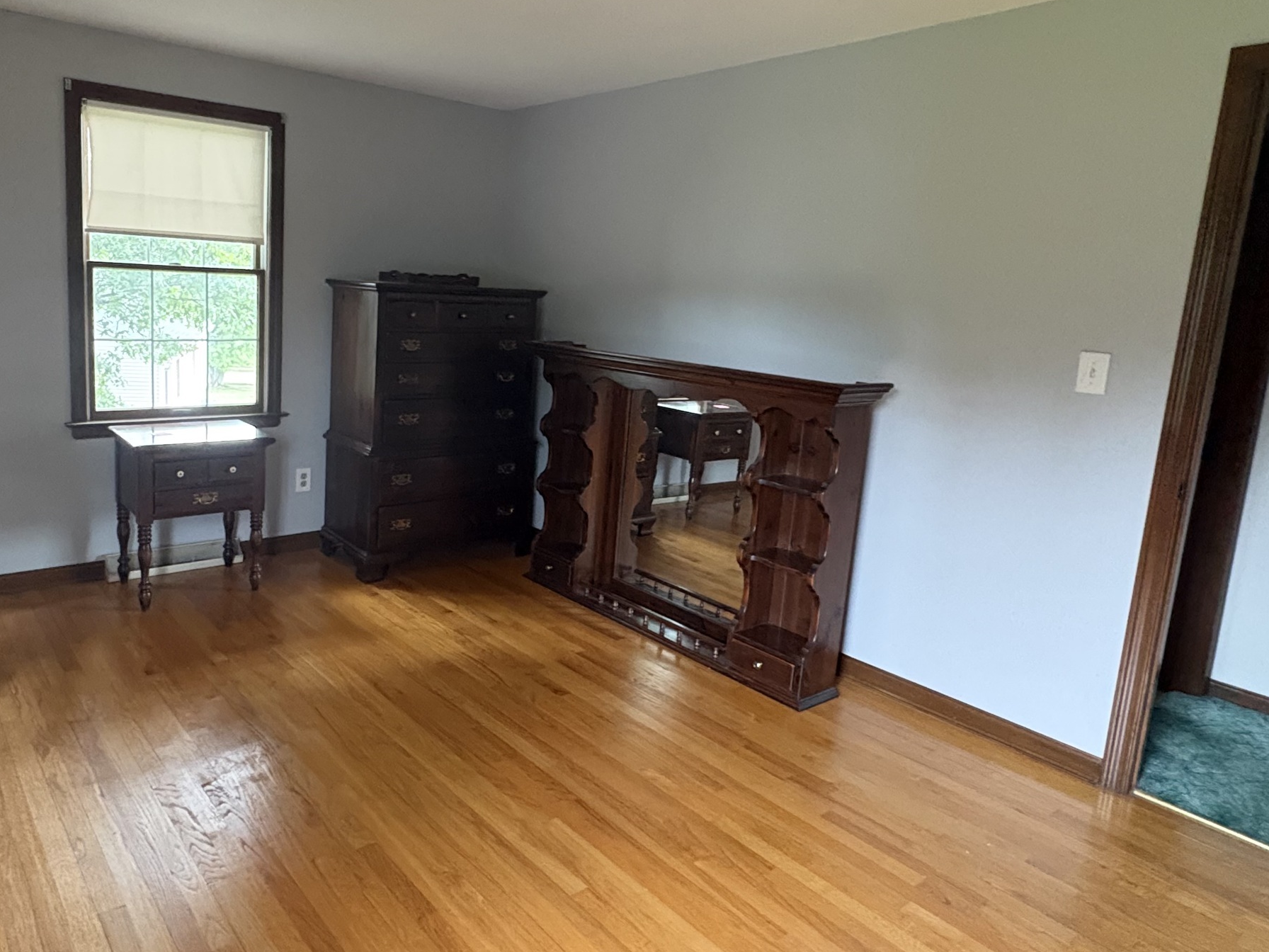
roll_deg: -3.0
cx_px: 492
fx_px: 880
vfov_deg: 56.7
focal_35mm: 24
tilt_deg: -9.3
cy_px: 421
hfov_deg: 70.7
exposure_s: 1/55
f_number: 2.2
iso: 1000
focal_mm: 2.22
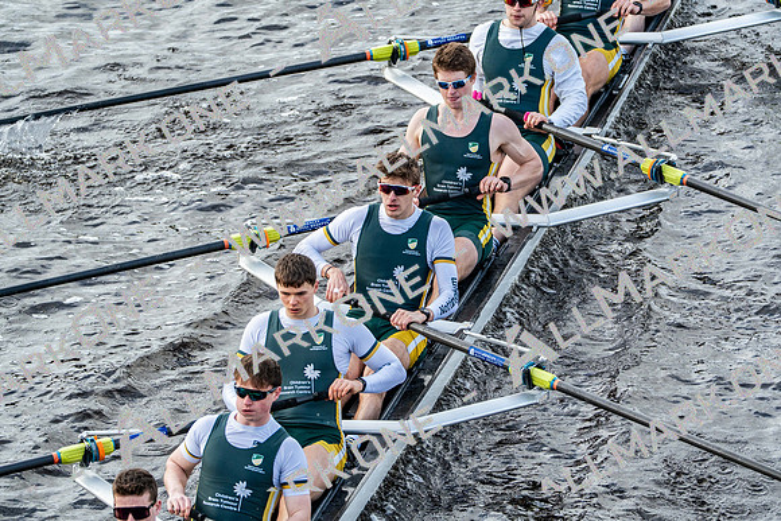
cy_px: 260
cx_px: 390
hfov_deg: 5.4
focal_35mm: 382
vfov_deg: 3.6
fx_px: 8289
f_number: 6.3
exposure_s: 1/1250
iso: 1000
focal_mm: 382
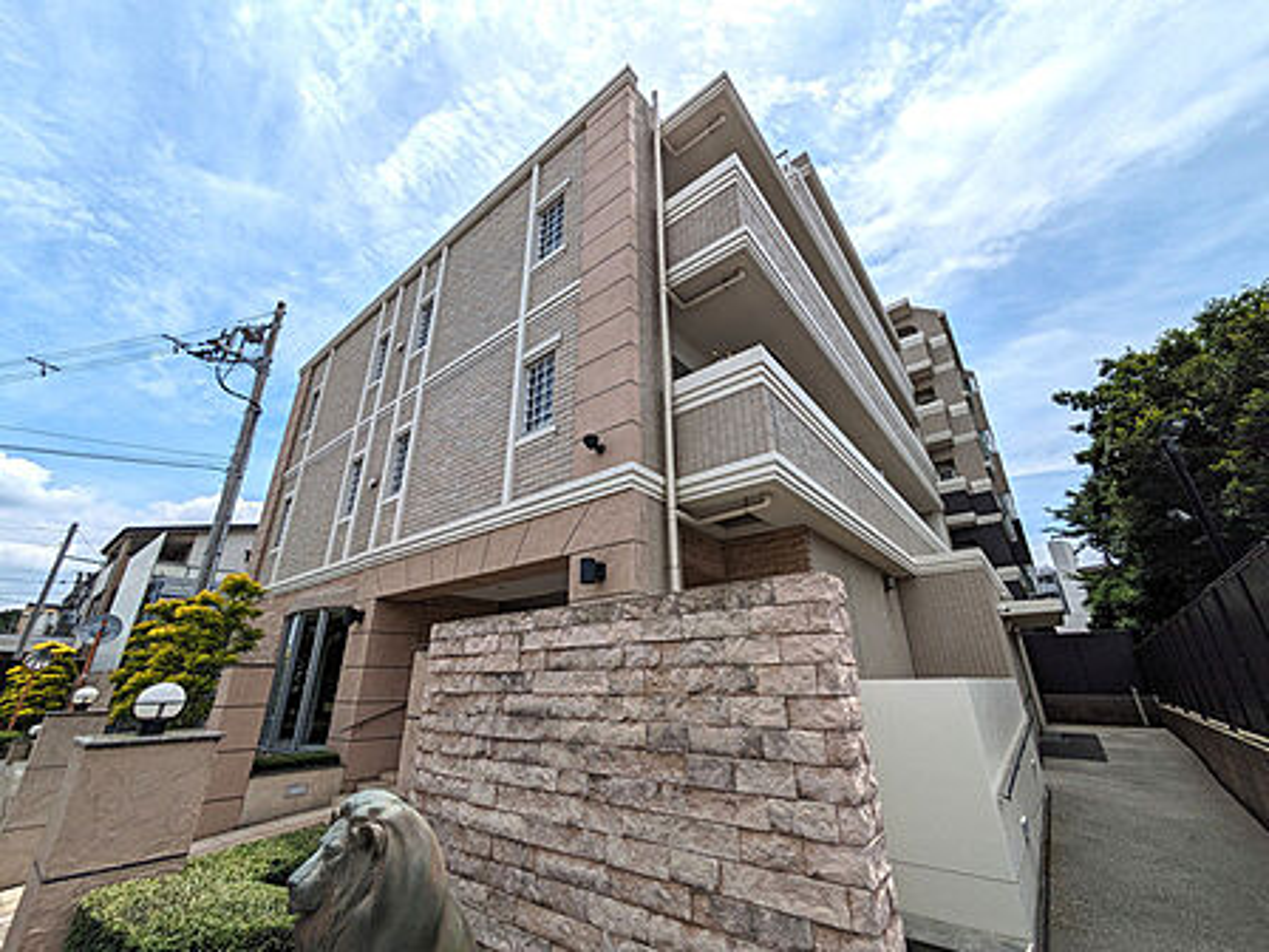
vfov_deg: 85.7
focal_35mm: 14
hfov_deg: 102.1
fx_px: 513
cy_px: 476
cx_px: 634
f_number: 2.2
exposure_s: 1/4184
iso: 50
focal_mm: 1.83
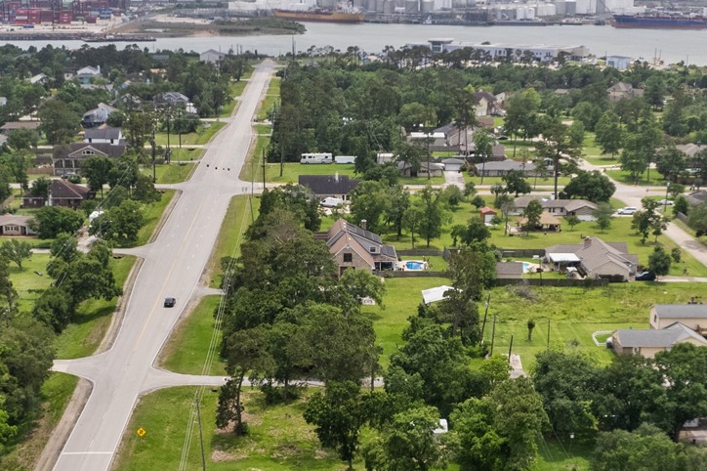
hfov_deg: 30.5
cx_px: 326
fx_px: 1296
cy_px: 383
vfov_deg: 20.3
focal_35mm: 66
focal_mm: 8.38
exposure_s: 1/2500
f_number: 2.8
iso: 100
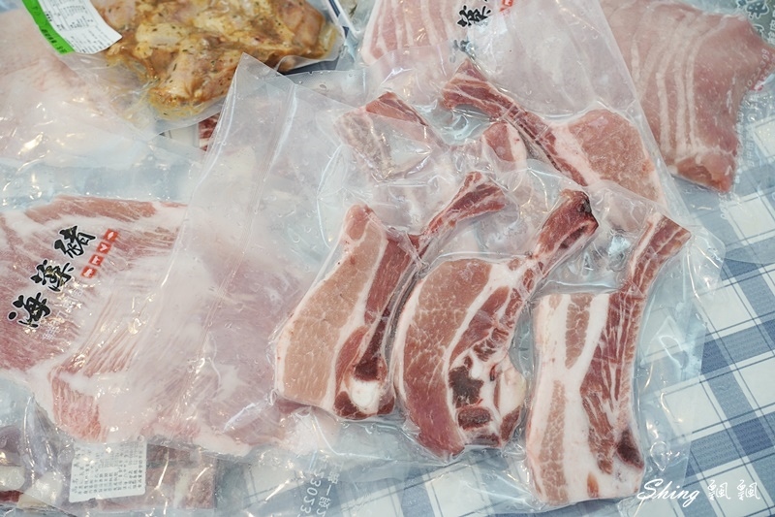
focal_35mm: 32
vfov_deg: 41.1
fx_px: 689
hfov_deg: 58.7
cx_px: 388
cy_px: 258
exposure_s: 1/60
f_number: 5.6
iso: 800
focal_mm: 32
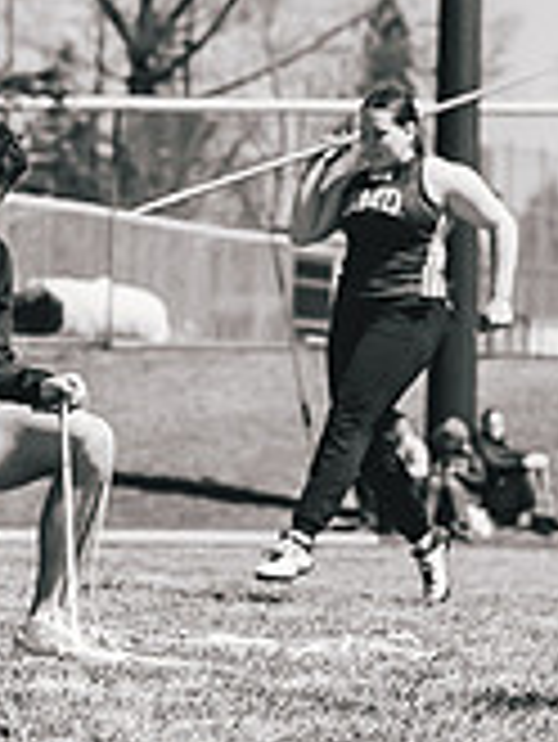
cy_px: 200
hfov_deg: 5.6
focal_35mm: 262
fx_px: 5624
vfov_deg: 7.5
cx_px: 719
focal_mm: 65
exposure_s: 1/3200
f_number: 2.8
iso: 200
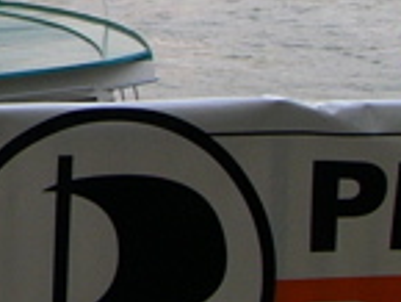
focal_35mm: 199
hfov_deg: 9.2
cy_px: -150
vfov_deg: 7.4
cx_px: -459
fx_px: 2307
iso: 50
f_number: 4
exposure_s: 1/200
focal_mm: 6
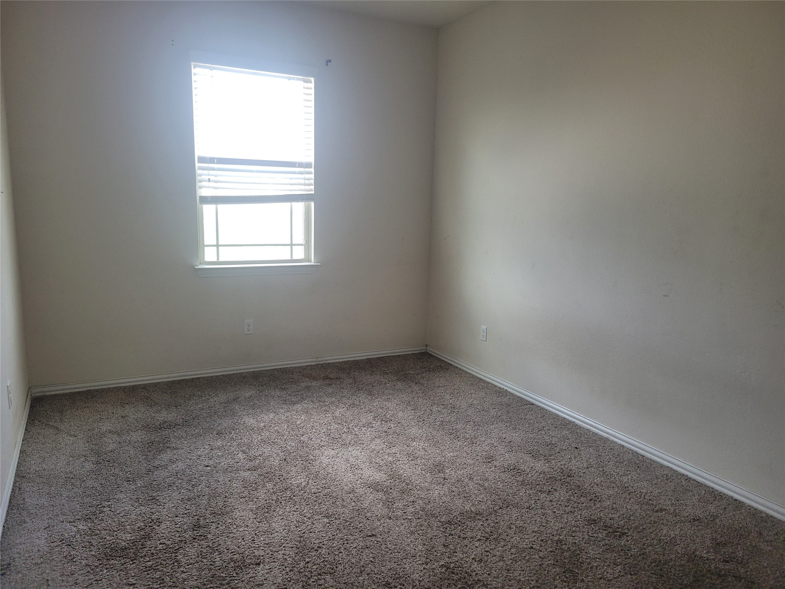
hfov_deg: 67.3
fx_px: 590
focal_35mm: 26
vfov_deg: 53.1
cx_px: 392
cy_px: 294
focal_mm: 5.4
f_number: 1.8
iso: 250
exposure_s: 1/120
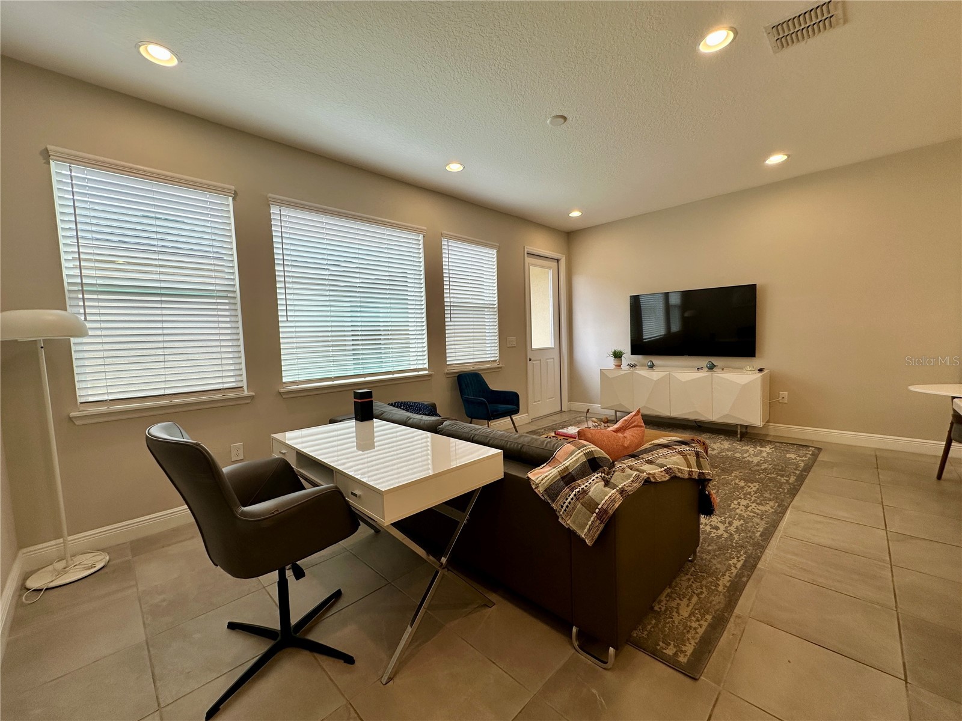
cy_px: 360
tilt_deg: -3.1
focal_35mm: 14
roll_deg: +1.7
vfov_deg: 85.7
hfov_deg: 102.1
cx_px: 481
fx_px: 389
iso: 50
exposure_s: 1/120
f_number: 2.2
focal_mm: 2.22
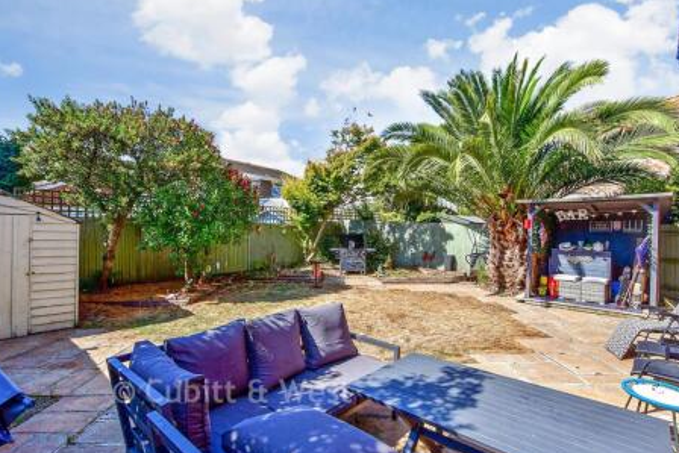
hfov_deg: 93.2
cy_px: 226
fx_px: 321
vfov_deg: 70.5
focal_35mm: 17
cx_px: 347
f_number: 8
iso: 250
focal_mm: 11
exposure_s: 1/320
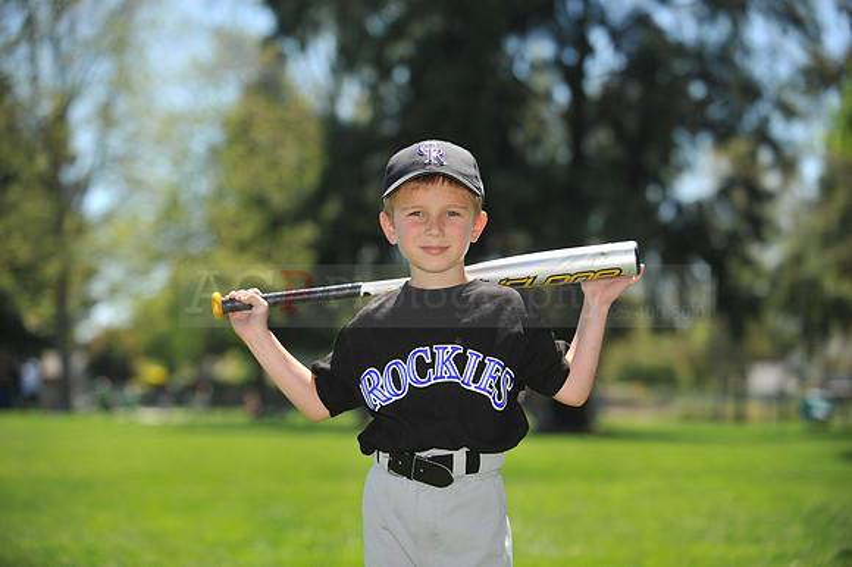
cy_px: 284
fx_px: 2365
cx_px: 426
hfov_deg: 20.4
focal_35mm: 100
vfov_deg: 13.7
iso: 200
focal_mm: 100
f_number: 4
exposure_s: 1/1250
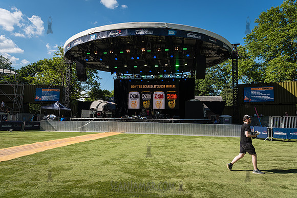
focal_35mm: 24
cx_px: 148
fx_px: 198
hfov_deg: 73.7
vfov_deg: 53.2
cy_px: 99
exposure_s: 1/1000
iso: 160
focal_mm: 24
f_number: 4
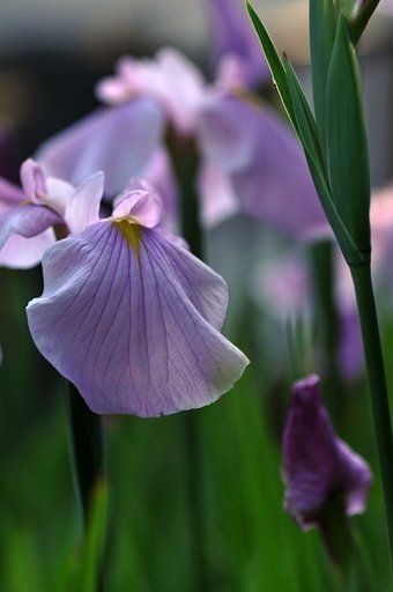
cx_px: 196
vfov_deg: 15.2
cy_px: 296
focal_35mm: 135
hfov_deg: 10.1
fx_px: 2216
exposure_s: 1/80
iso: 200
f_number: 5
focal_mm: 90
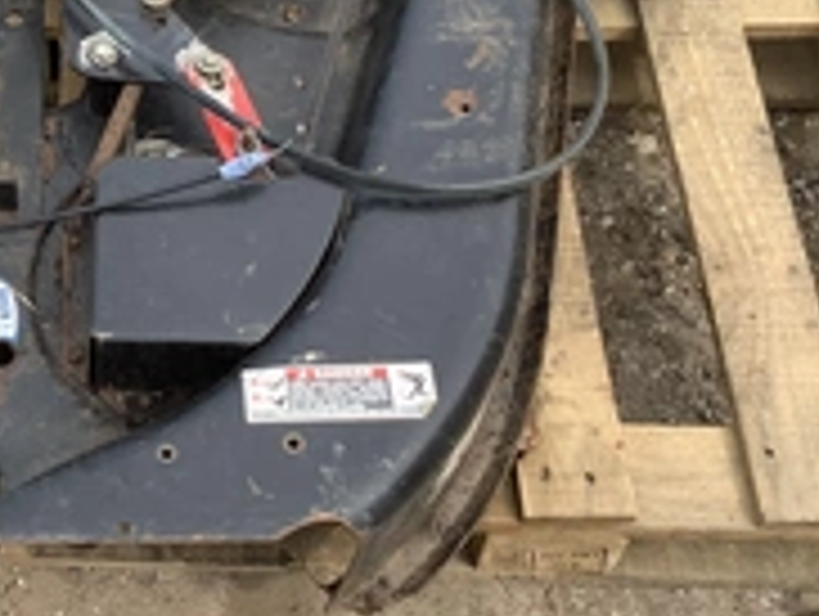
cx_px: 81
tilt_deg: -52.4
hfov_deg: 27.5
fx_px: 1611
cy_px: 108
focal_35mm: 68
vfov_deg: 21.4
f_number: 2.4
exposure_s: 1/536
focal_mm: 3.3
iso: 25
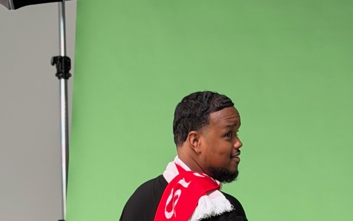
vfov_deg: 9.2
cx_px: 182
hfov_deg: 15.0
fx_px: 1337
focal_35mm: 139
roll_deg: +0.1
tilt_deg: -6.5
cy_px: 341
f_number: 1.78
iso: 50
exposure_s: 1/150
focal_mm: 6.76
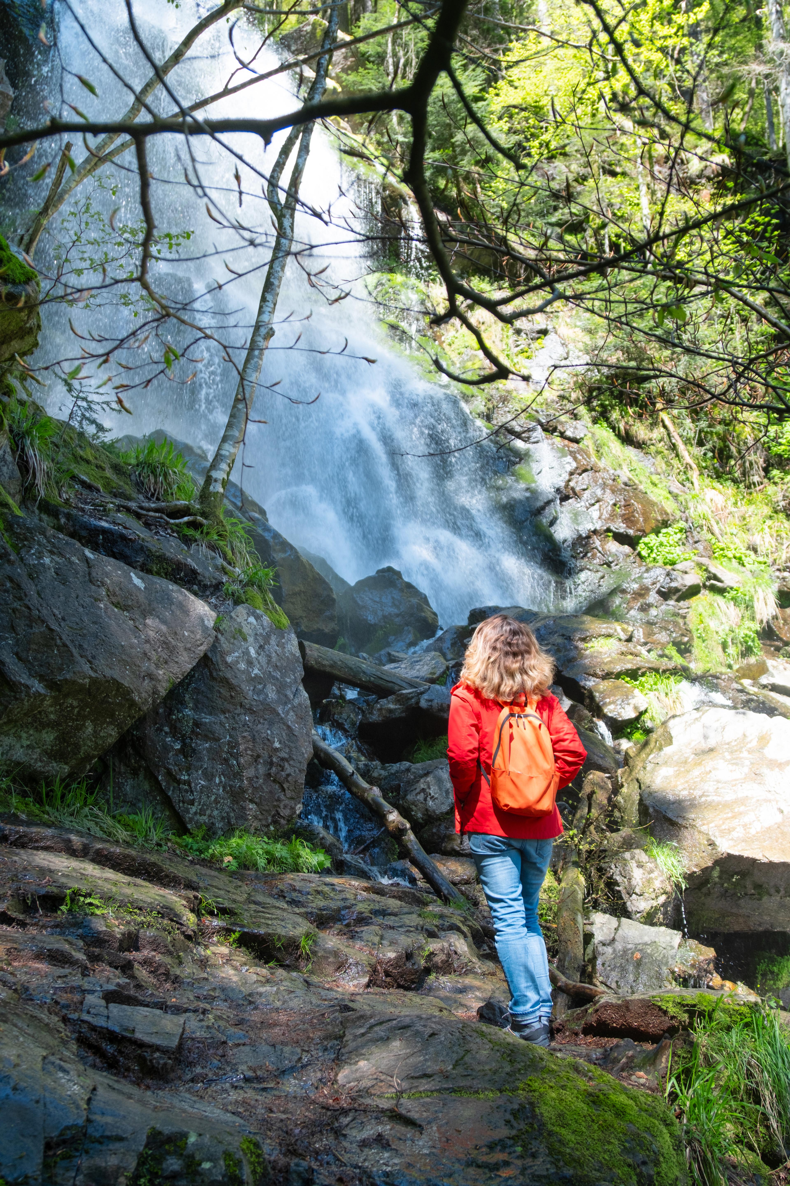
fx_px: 1382
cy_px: 593
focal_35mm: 42
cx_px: 395
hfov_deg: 31.9
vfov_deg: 46.4
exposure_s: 1/160
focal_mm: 28
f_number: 4
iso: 160
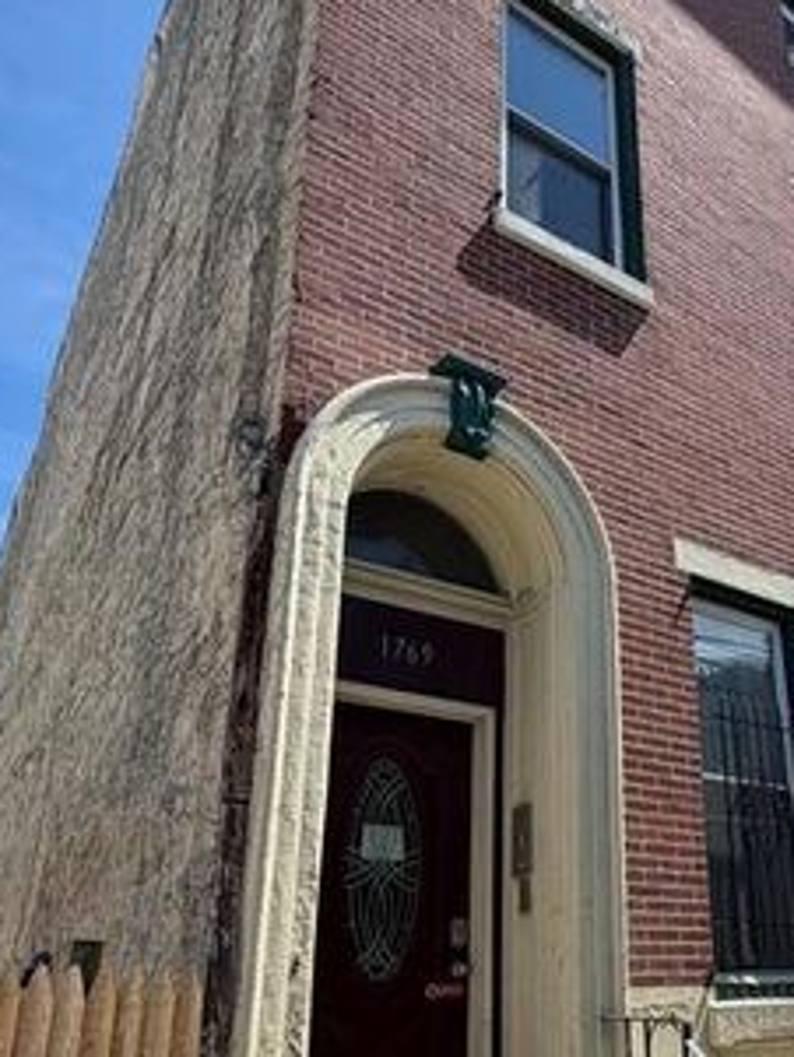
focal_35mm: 31
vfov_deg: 57.6
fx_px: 947
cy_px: 658
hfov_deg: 44.3
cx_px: 573
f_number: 2.2
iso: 25
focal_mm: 2.22
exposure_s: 1/770
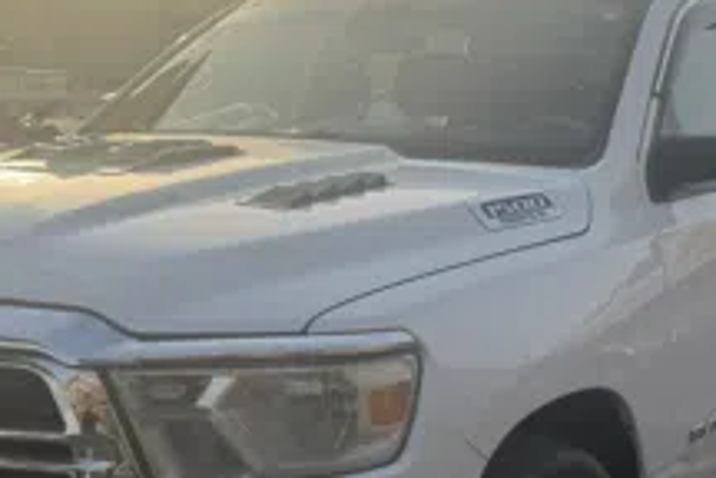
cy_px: 289
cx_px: 451
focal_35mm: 74
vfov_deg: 18.4
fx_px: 1472
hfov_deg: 27.2
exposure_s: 1/5714
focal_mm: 6.76
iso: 100
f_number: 1.78
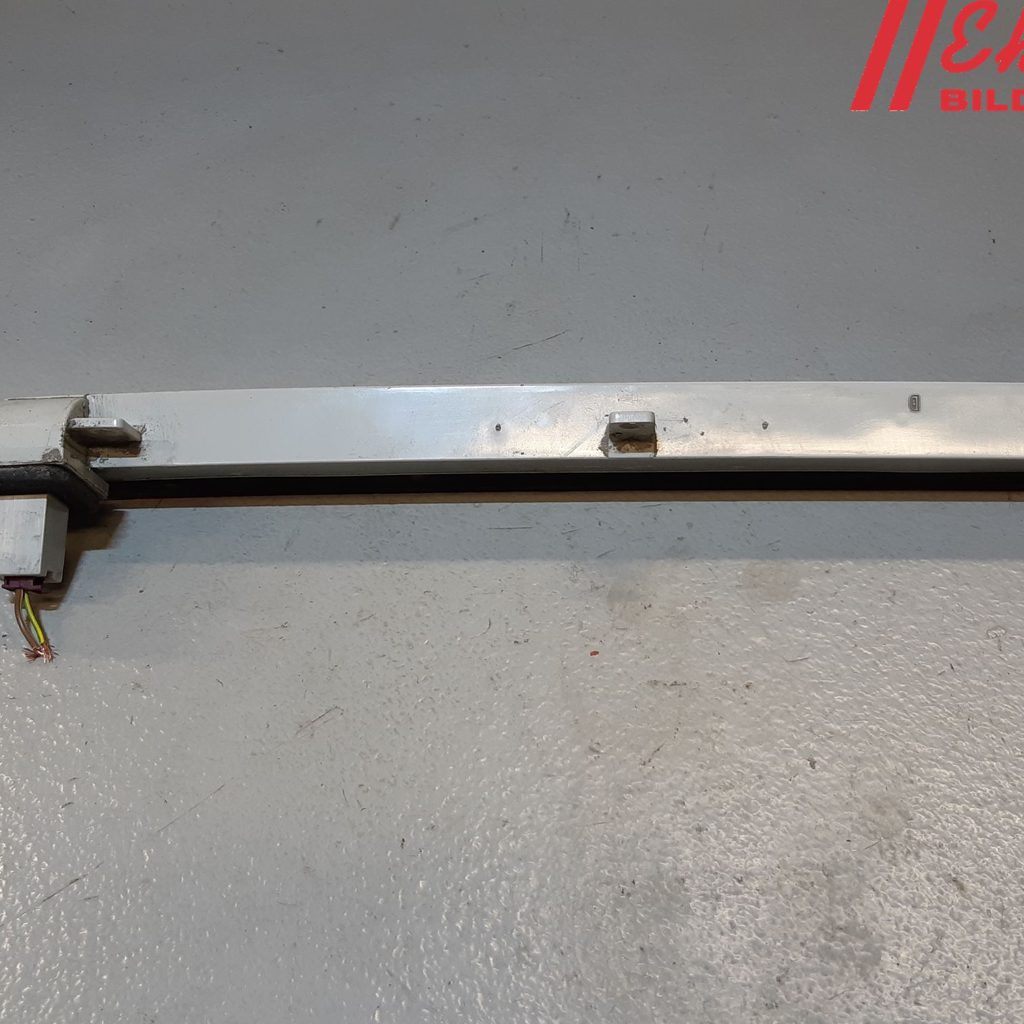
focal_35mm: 31
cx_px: 573
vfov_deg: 52.5
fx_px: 1038
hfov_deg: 52.4
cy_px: 515
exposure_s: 1/100
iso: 64
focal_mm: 3.93
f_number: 1.7
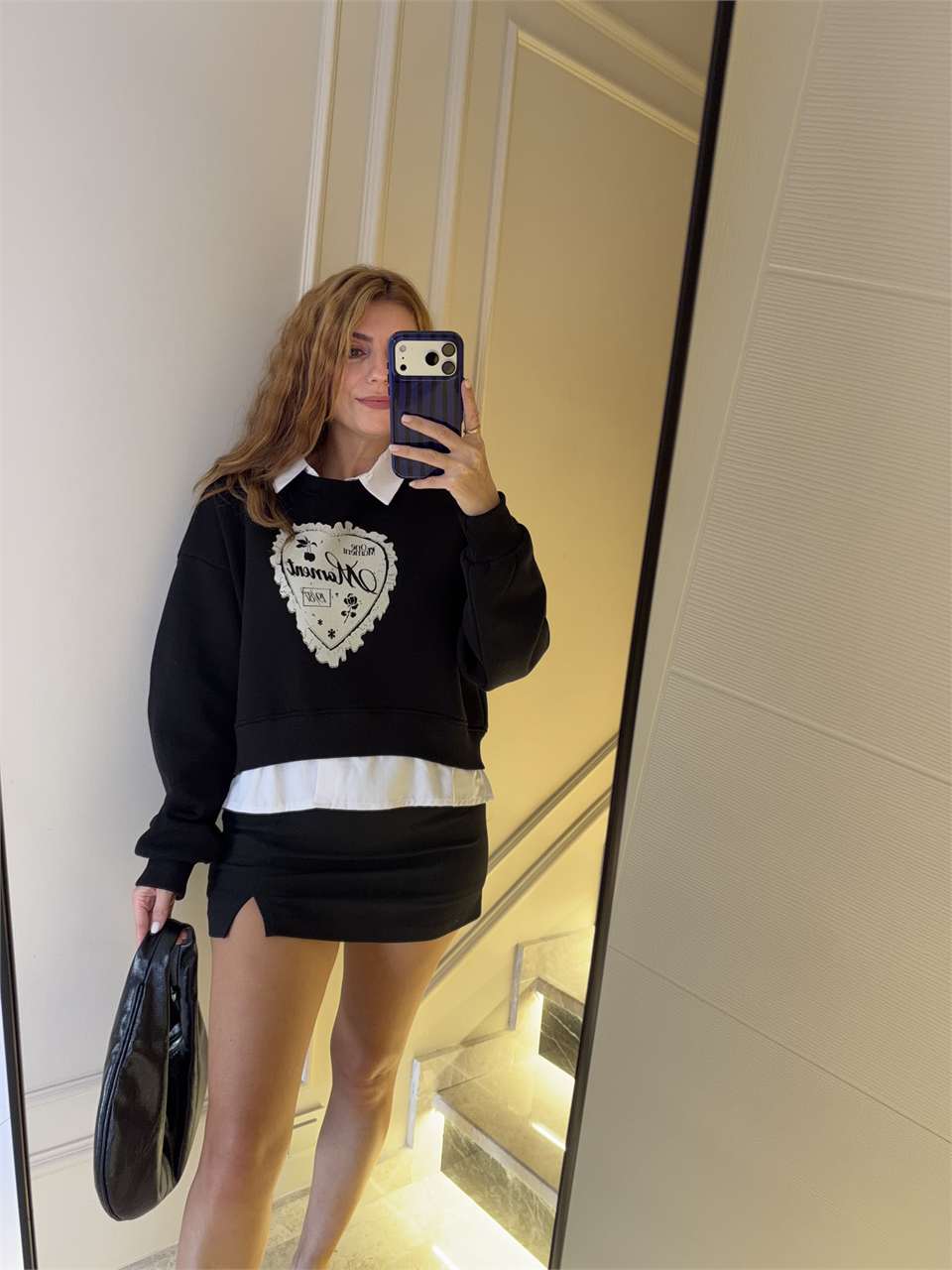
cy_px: 635
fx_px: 880
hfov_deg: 56.8
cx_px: 476
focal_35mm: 24
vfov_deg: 71.6
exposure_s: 1/60
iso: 250
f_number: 1.48
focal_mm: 6.93
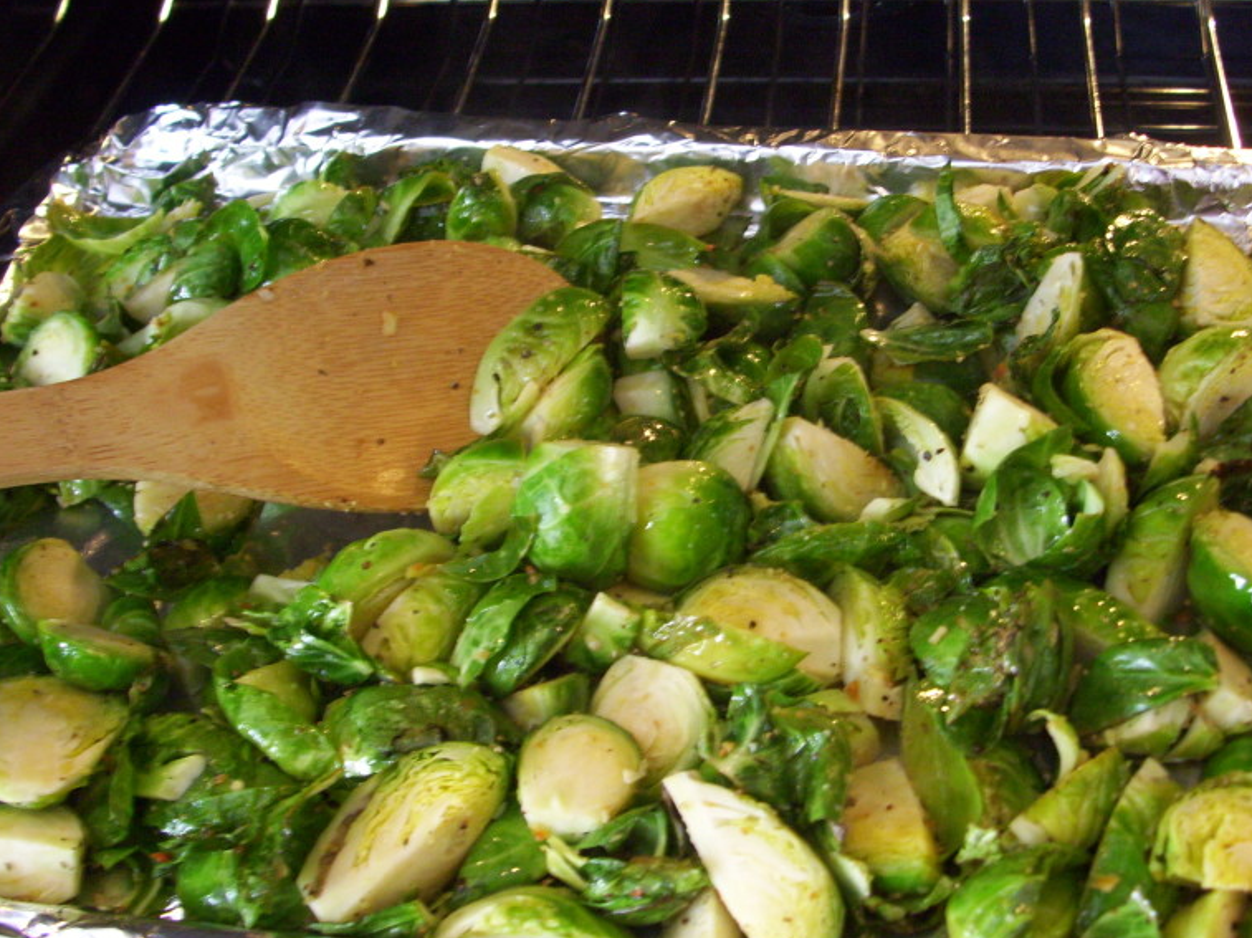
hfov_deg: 41.2
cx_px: 701
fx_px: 1663
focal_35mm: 46
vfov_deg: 31.4
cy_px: 562
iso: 160
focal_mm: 5.7
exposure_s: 1/15
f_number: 2.9
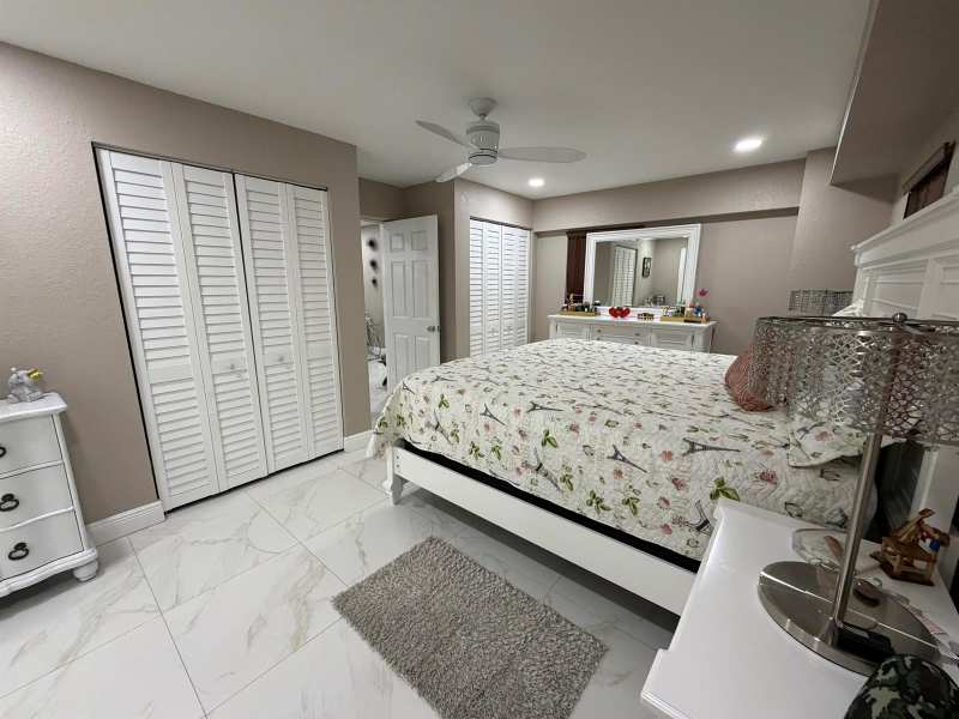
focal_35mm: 14
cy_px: 360
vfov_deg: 85.7
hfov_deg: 102.1
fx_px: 388
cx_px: 480
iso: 320
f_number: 2.2
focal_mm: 2.22
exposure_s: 1/120
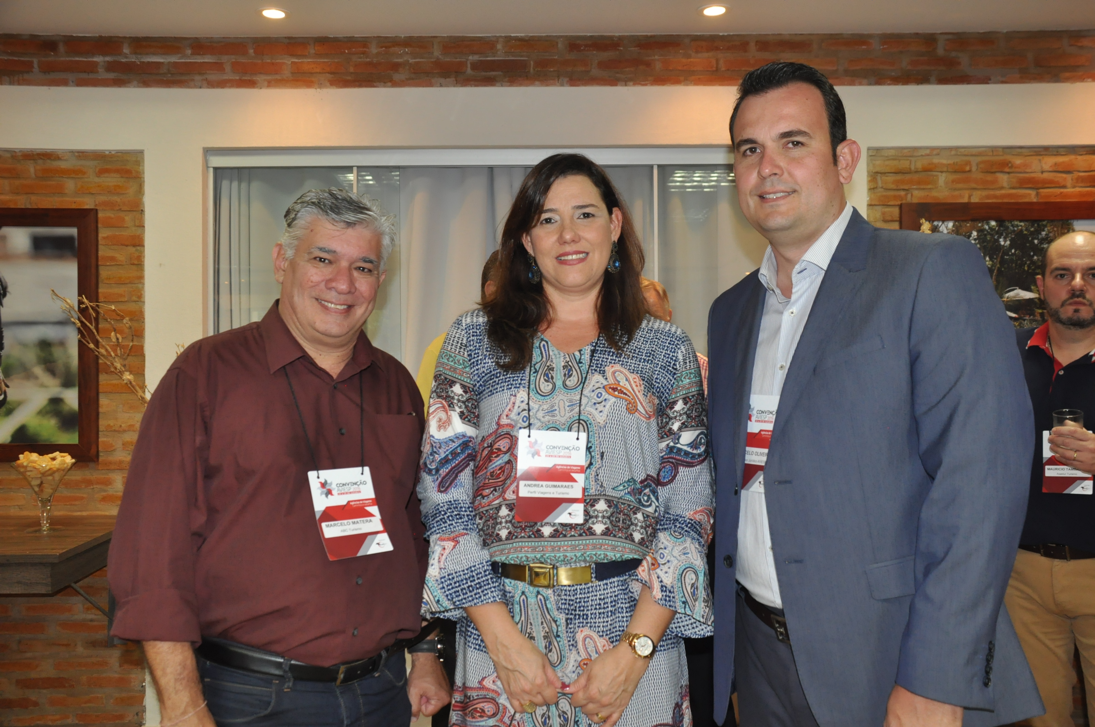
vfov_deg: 39.9
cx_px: 548
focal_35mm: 33
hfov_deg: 57.3
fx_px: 1003
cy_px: 364
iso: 1000
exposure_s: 1/60
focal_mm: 22
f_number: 4.5
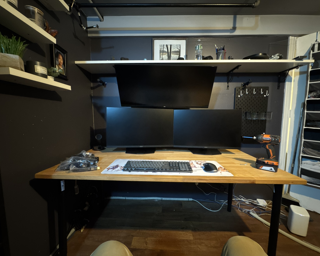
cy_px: 131
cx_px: 162
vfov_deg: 84.0
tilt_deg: -6.4
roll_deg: +0.5
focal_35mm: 15
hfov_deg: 96.8
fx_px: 142
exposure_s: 1/34
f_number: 2.2
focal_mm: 2.22
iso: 1600
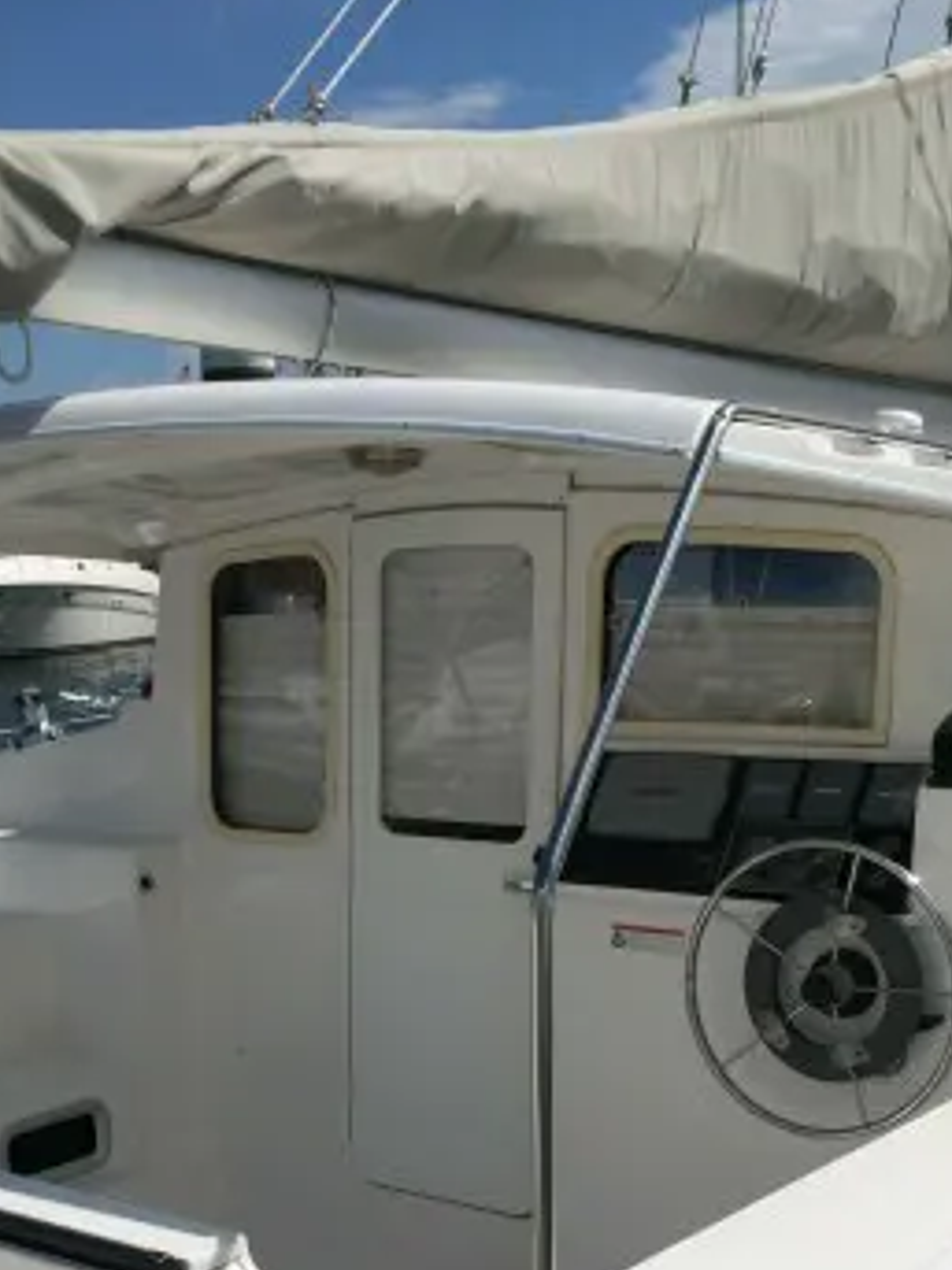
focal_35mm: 56
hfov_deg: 25.9
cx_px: 307
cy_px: 1074
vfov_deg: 33.1
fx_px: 2055
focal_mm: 4.12
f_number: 2.2
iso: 40
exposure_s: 1/8264
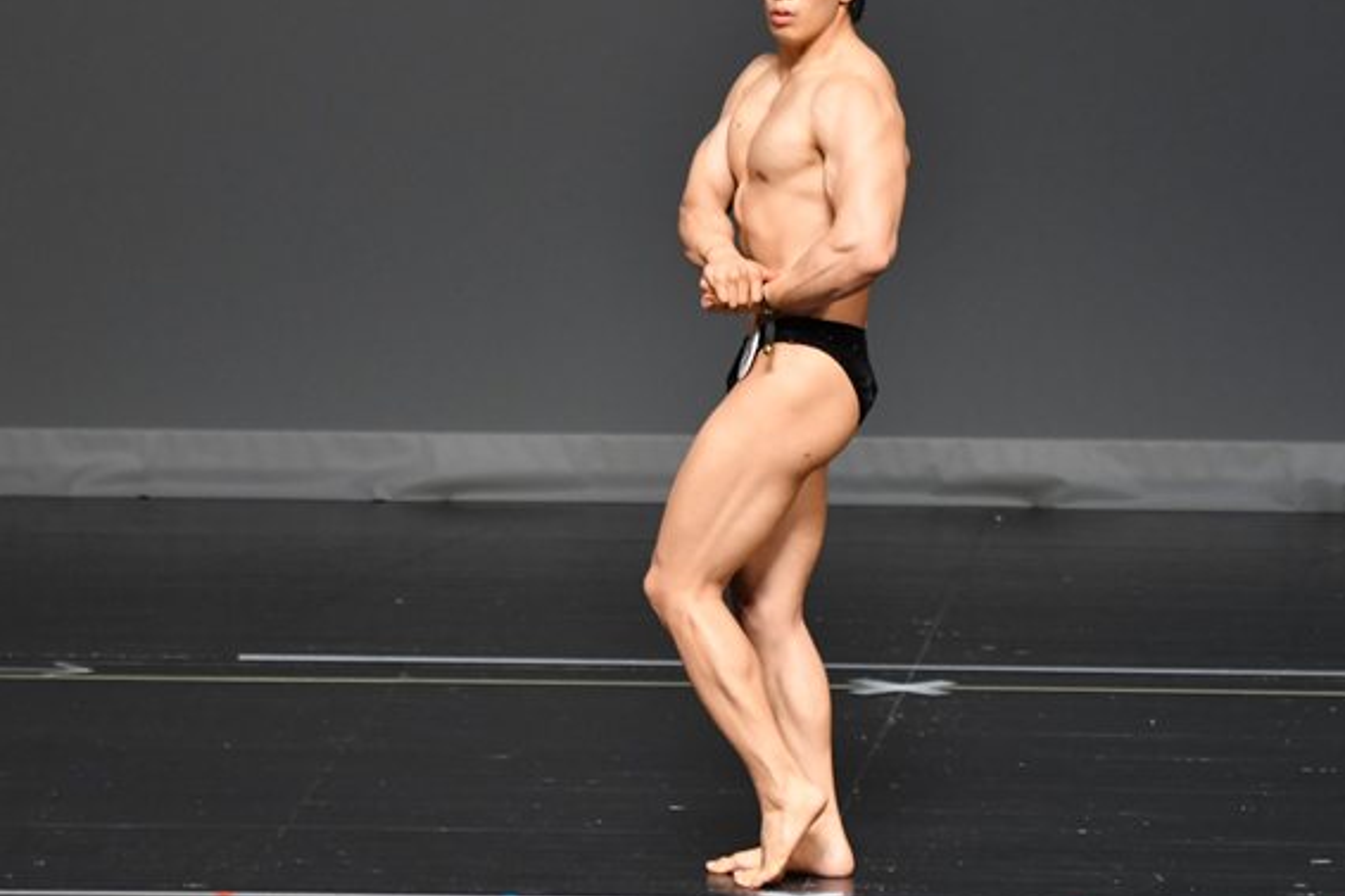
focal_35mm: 431
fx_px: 16097
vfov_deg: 3.2
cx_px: 800
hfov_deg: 4.8
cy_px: 402
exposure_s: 1/400
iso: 2500
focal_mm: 210
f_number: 5.6
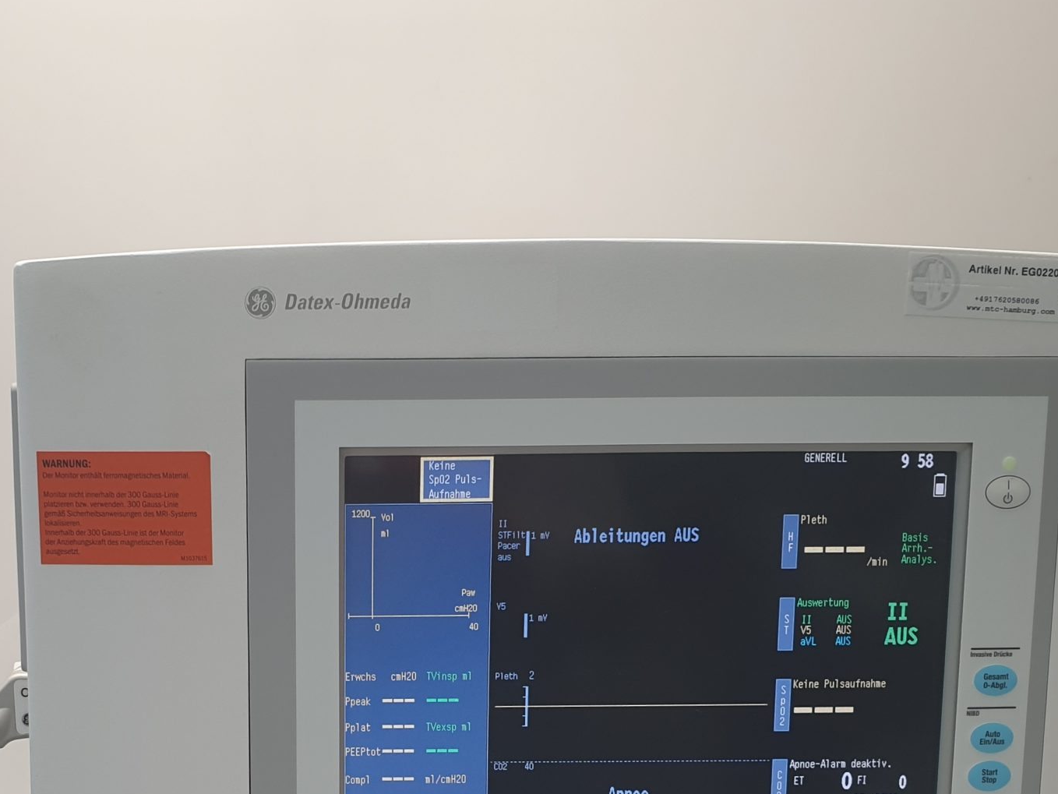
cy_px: 718
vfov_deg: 28.5
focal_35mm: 49
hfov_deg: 38.1
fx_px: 1498
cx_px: 297
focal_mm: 4.3
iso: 64
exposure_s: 1/50
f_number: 2.4
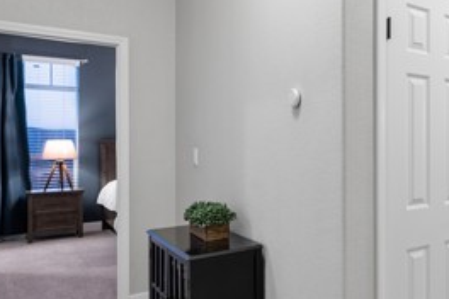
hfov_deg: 49.1
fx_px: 424
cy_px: 152
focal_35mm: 34
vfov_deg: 38.9
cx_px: 413
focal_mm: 14
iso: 500
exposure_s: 1
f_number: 8
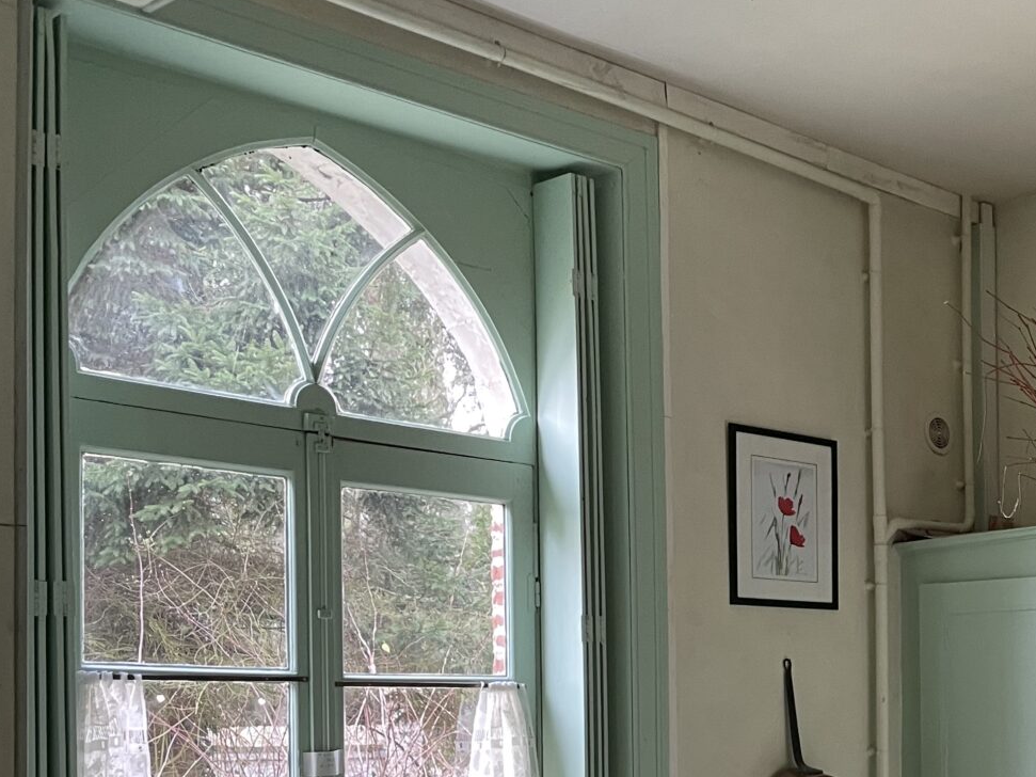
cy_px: 734
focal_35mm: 53
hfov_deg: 33.5
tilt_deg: +0.0
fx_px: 1586
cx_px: 999
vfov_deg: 26.4
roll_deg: +0.8
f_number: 1.6
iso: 160
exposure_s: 1/60
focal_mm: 4.2
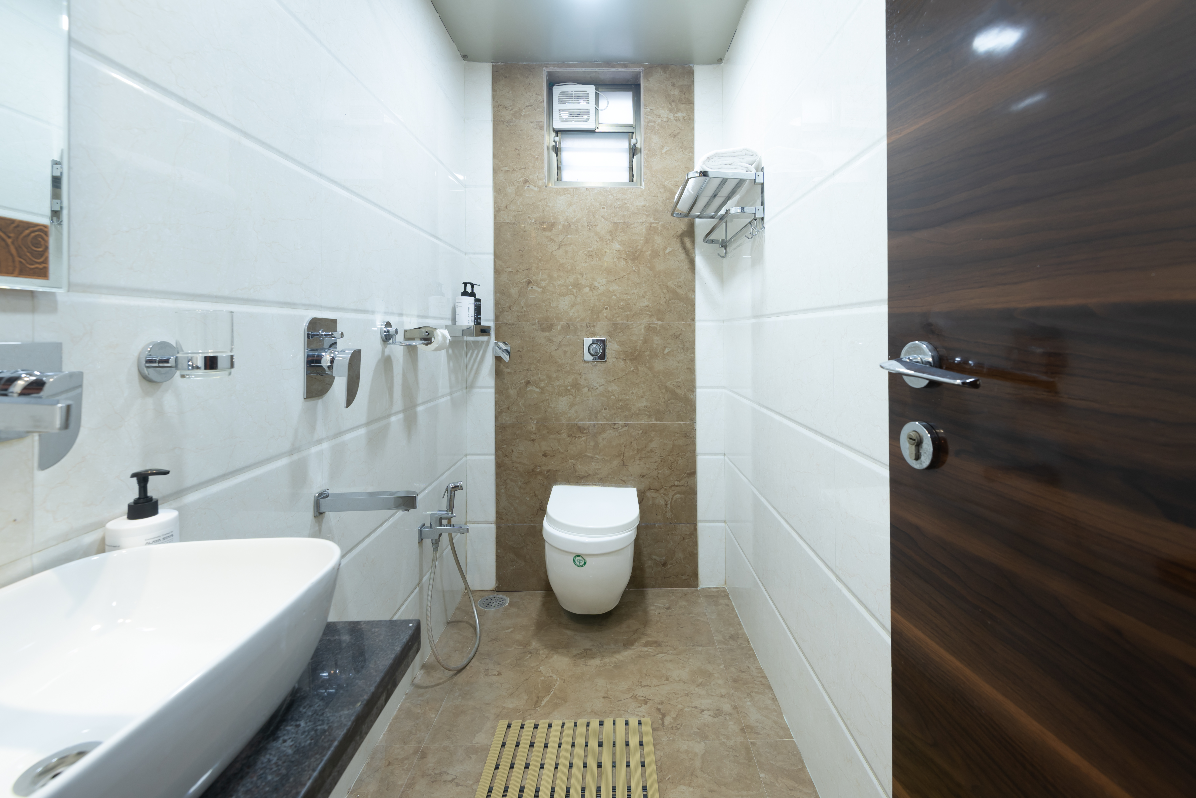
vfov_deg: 73.8
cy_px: 399
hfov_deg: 96.7
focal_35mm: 16
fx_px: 532
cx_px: 598
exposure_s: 1/4
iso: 250
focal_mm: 16
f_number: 7.1
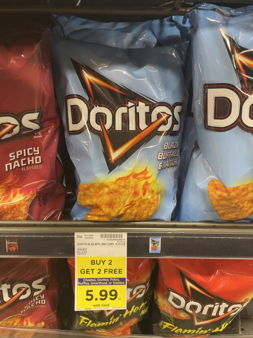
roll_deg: +0.8
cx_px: 126
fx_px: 253
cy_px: 169
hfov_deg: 53.1
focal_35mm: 26
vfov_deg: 67.3
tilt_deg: -34.7
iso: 160
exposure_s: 1/60
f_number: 1.6
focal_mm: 4.2
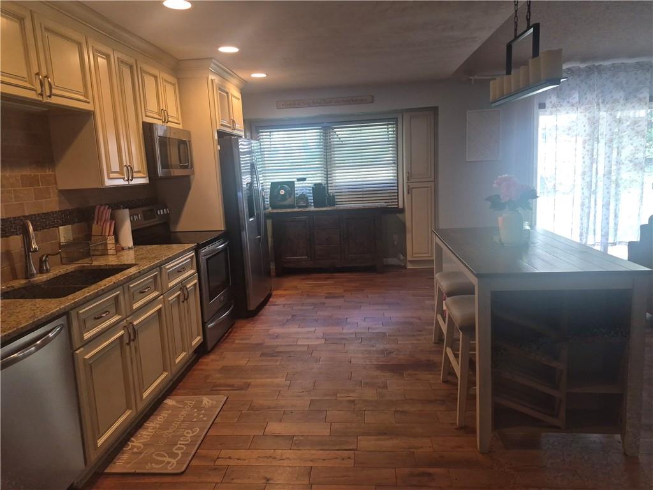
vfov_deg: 58.9
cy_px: 245
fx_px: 434
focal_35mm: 23
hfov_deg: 73.9
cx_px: 326
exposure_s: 1/120
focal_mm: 5.4
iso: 125
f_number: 1.8
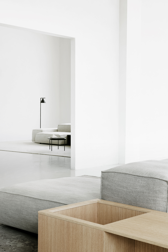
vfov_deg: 32.4
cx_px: 84
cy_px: 126
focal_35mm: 62
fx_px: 434
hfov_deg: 21.9
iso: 100
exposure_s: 1/2
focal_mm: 62
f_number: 11
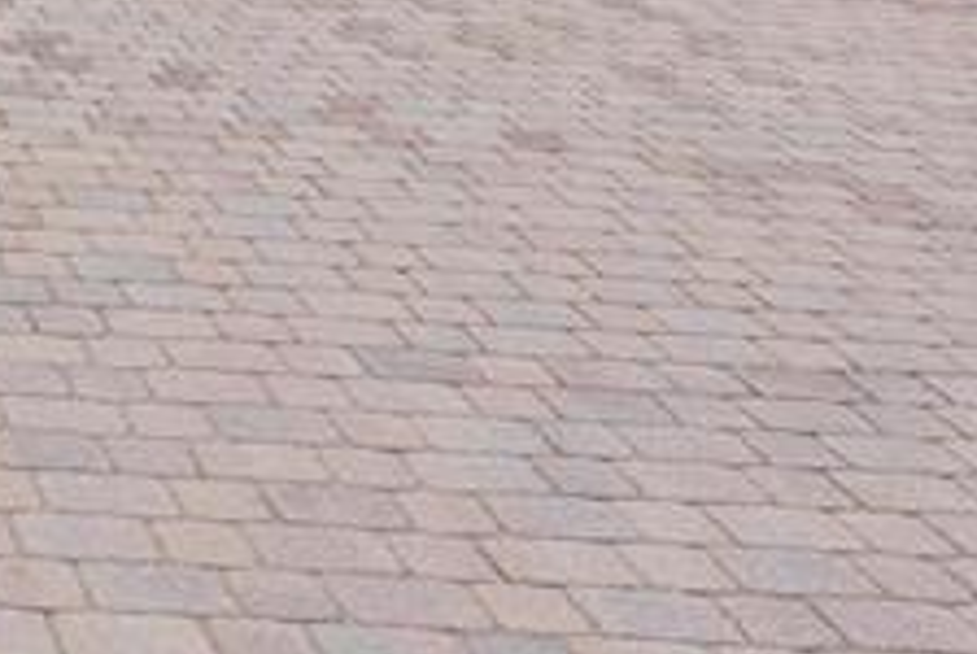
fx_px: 1984
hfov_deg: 23.3
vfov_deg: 16.8
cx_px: -410
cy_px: -364
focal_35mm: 73
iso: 125
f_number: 13
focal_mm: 16
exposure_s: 1/100
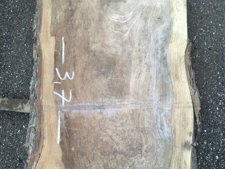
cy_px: 87
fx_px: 195
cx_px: 111
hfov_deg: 60.0
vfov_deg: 46.8
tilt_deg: -79.4
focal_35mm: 30
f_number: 2.2
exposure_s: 1/100
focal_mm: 4.15
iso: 40
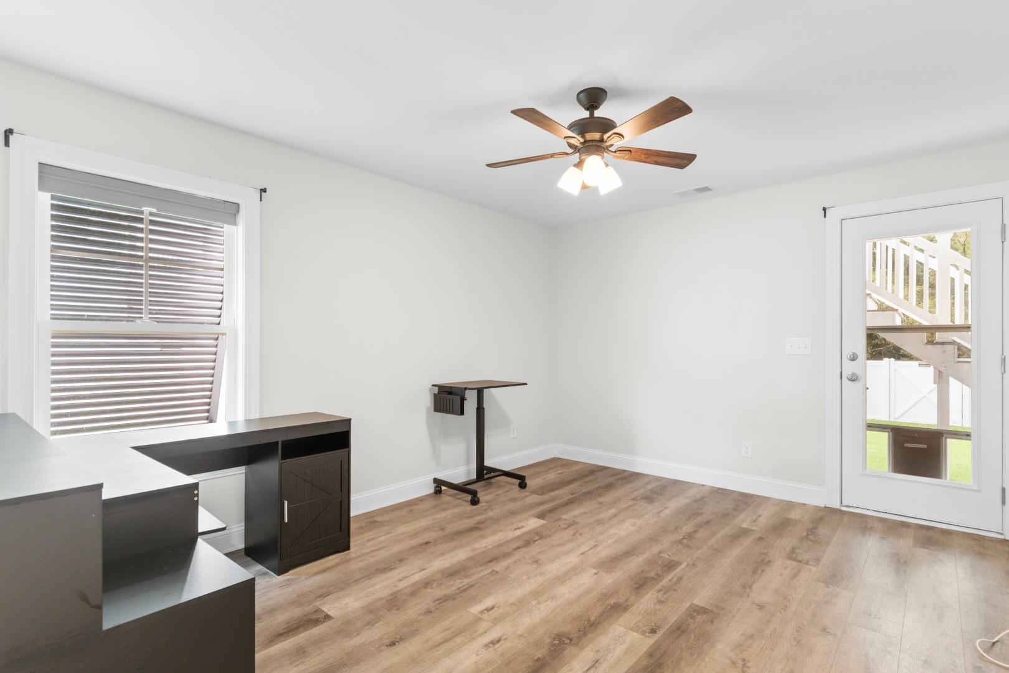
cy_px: 336
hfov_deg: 96.7
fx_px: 448
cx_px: 504
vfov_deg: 73.7
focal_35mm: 16
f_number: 4.8
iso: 100
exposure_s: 1.6
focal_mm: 11
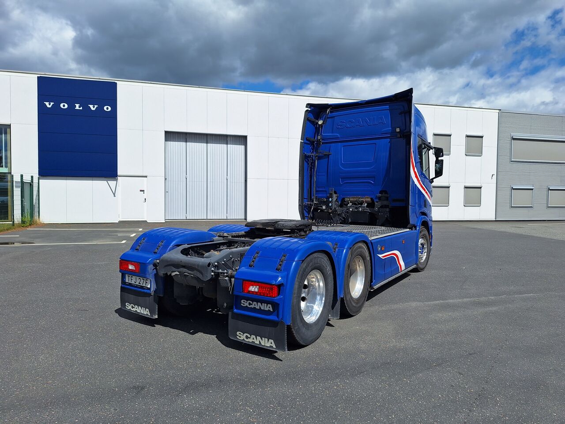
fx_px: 375
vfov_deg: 58.9
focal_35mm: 23
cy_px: 212
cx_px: 282
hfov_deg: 73.9
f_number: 1.8
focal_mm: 5.54
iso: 40
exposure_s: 1/4902
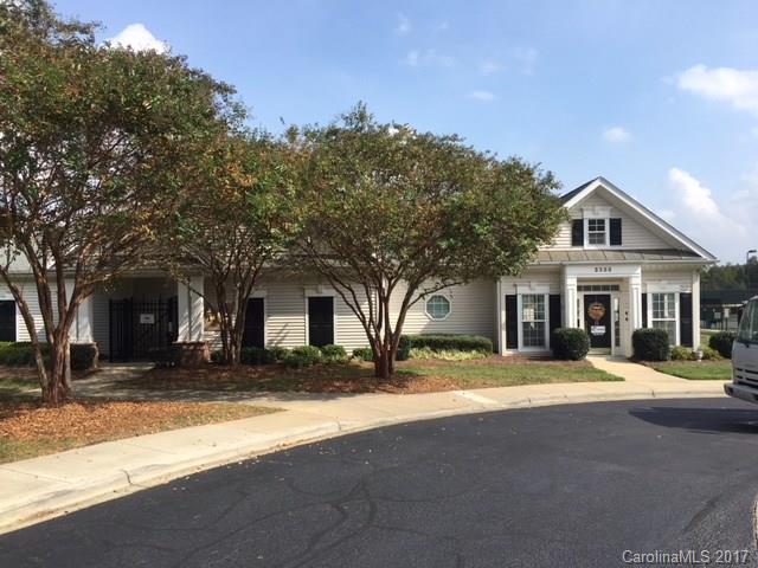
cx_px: 379
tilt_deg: +1.4
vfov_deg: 48.2
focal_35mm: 29
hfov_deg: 61.7
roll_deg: +0.4
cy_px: 284
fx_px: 635
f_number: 2.2
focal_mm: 4.15
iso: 25
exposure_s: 1/1241
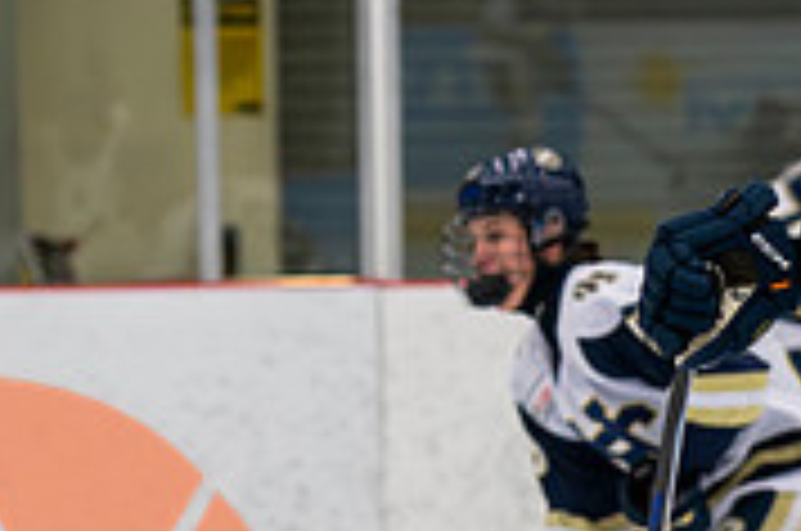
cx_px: 931
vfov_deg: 2.9
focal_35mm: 475
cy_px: 904
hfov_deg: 4.3
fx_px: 10550
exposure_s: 1/640
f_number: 3.2
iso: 2000
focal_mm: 100
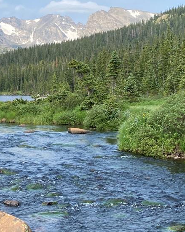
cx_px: 49
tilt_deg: -1.5
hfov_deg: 20.6
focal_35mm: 74
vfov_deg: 25.7
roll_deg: +0.4
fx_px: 507
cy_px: 108
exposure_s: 1/1629
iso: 32
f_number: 1.8
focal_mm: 4.25
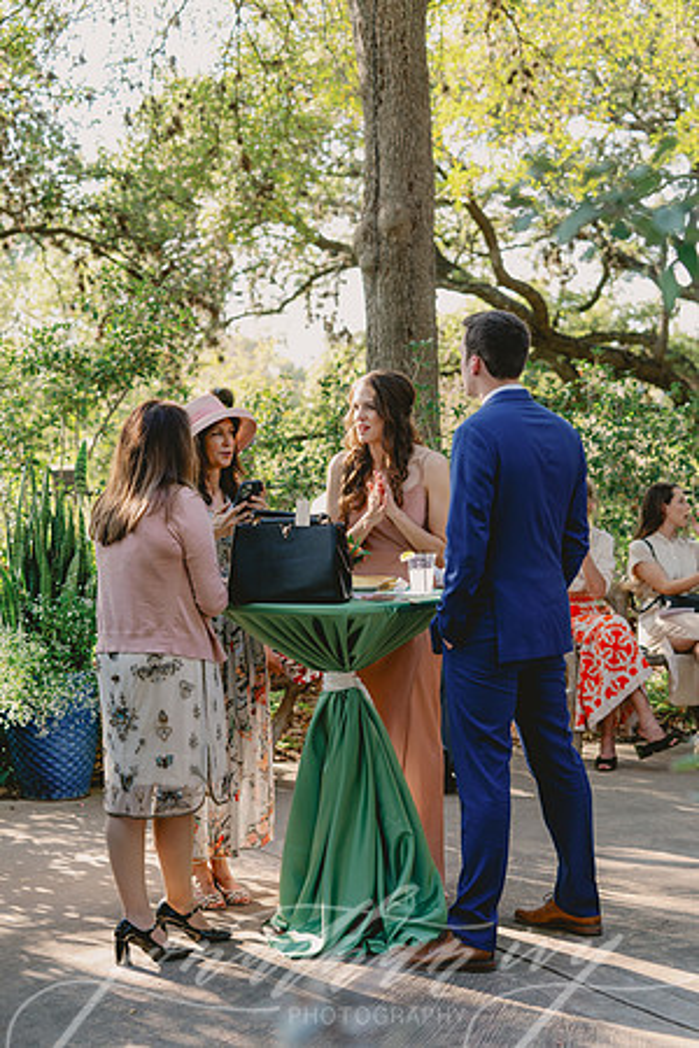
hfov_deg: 19.5
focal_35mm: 70
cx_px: 350
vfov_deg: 28.8
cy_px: 524
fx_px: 2039
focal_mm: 70
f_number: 4
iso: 250
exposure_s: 1/100
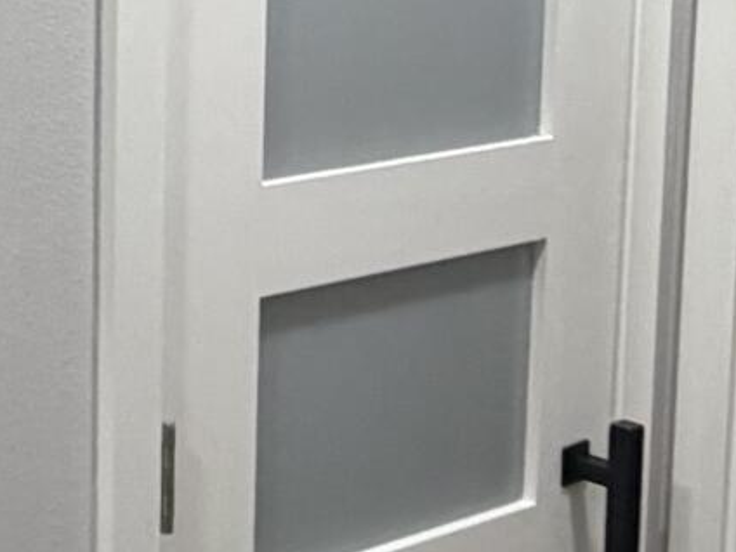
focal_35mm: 99
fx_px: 2105
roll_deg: +0.3
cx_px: -109
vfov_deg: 14.8
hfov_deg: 18.9
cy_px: 61
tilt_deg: -8.6
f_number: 2.2
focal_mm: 2.22
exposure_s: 1/120
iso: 320
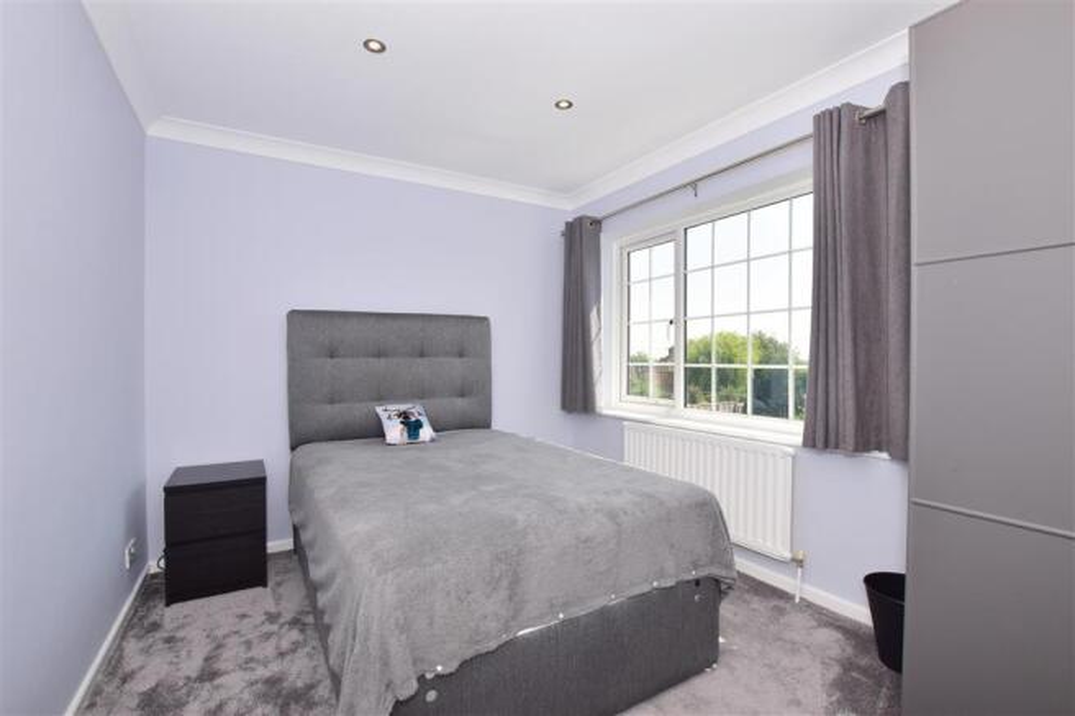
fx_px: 448
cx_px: 538
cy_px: 358
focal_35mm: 15
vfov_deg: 77.3
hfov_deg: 100.4
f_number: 16
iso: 320
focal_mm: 10
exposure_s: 1/200
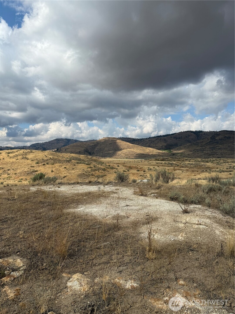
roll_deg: -2.4
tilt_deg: +0.5
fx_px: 217
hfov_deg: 56.8
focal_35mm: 24
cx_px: 118
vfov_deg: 71.6
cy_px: 157
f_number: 1.78
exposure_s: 1/7353
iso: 80
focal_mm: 6.76
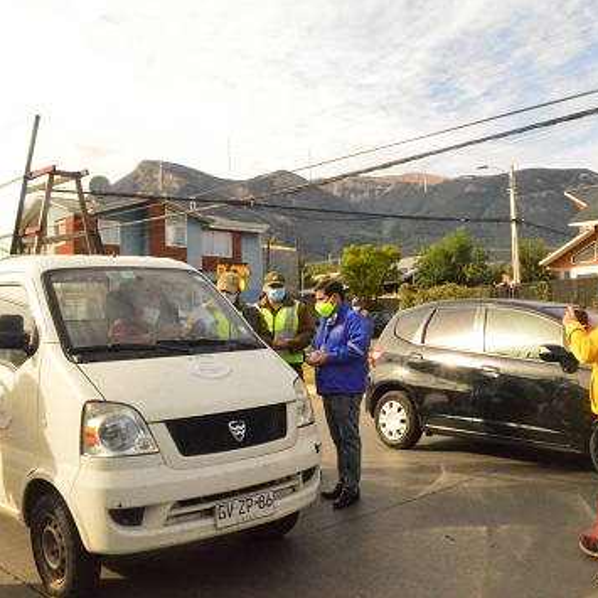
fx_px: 684
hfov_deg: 46.8
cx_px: 374
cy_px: 298
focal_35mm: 35
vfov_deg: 47.2
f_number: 22
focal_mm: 18
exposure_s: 1/640
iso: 6400
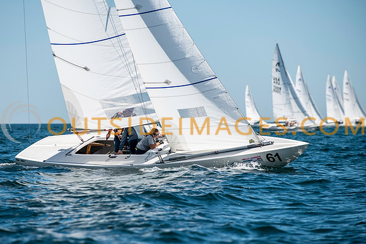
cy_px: 140
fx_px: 2409
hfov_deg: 8.7
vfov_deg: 5.8
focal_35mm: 237
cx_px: 151
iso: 160
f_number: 5
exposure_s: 1/1250
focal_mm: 200
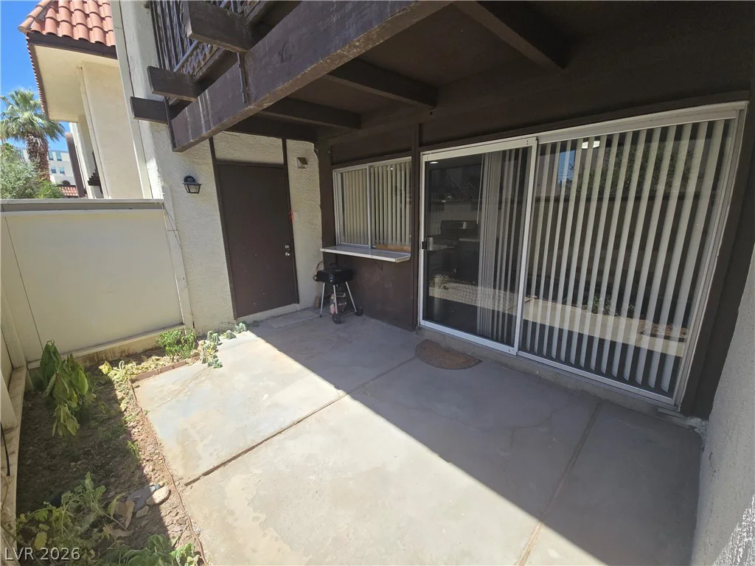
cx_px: 378
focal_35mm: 13
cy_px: 283
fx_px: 284
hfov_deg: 106.2
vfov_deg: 89.9
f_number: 2.2
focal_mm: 2.2
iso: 80
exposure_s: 1/2000
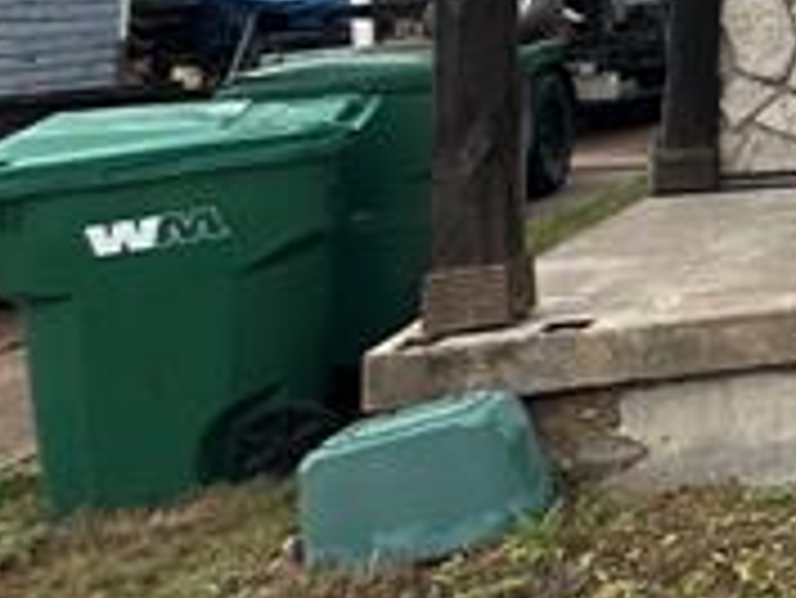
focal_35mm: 81
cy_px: -283
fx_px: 1864
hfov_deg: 14.6
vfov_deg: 16.7
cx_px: 1943
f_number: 2.2
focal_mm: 2.22
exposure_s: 1/988
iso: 50
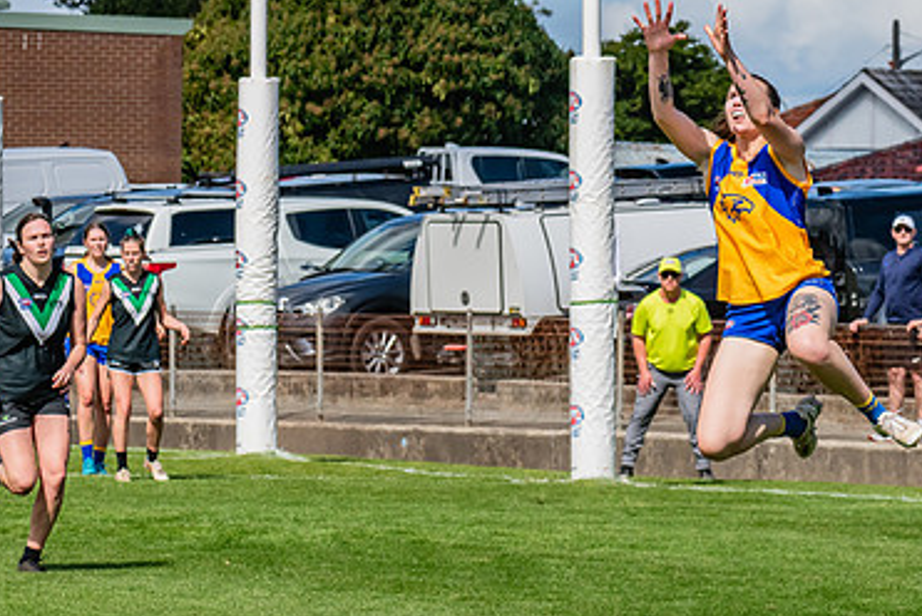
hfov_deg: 6.6
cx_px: 691
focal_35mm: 310
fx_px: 7945
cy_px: 311
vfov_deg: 4.4
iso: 800
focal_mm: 170
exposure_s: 1/1600
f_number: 13
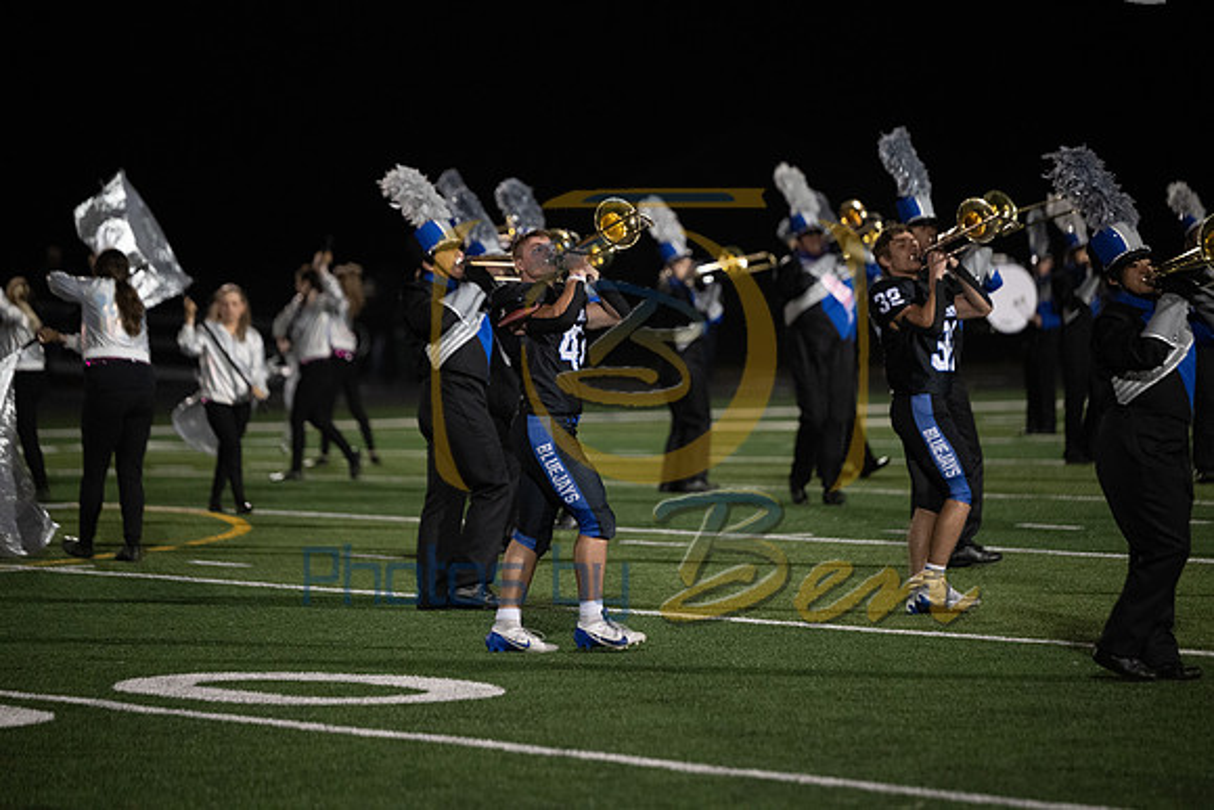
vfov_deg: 7.9
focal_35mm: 175
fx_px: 5902
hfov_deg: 11.7
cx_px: 607
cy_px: 405
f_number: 2.8
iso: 5000
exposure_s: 1/1250
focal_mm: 175
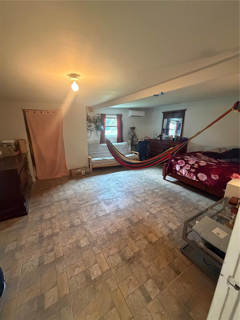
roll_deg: -0.3
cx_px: 120
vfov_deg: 102.1
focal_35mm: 14
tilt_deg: -16.0
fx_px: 129
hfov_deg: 85.7
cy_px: 160
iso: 1000
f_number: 2.2
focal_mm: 2.22
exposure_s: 1/60
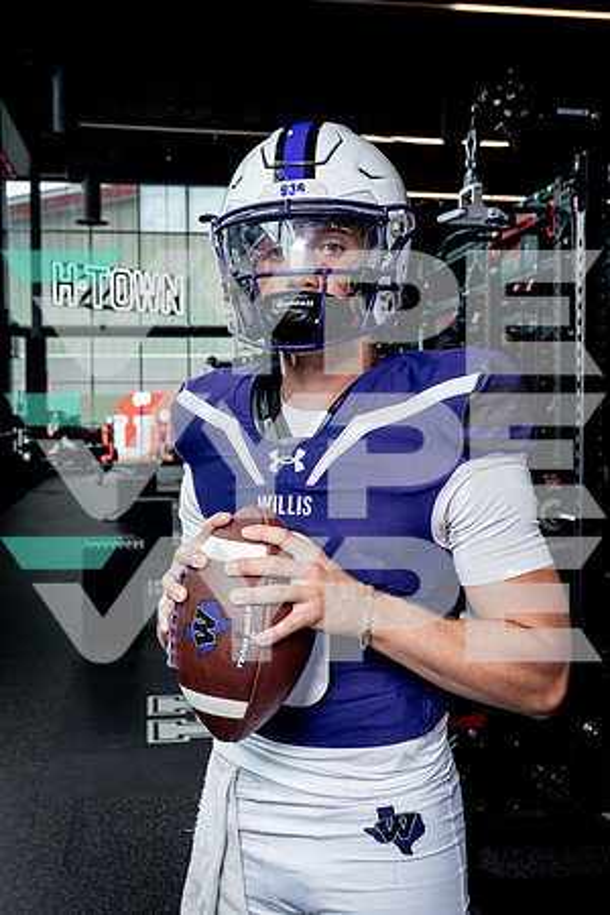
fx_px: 1093
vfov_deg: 45.4
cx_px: 305
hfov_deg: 31.2
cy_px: 458
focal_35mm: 43
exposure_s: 1/250
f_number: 8
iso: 640
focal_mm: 43
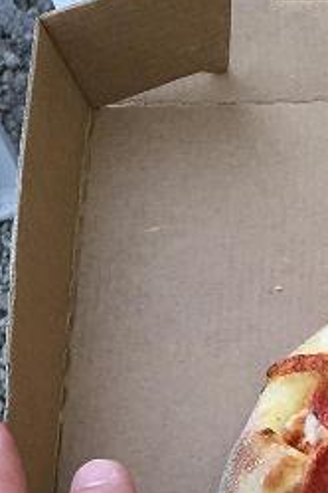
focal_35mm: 99
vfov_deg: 19.2
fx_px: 1353
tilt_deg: -69.4
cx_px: 528
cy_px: 630
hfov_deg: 12.9
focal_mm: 4.15
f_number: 2.2
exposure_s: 1/30
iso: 50
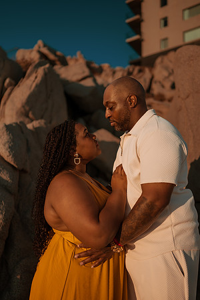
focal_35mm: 35
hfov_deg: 37.9
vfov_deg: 54.4
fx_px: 292
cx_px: 100
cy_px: 150
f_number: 1.8
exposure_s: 1/5000
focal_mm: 35
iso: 50
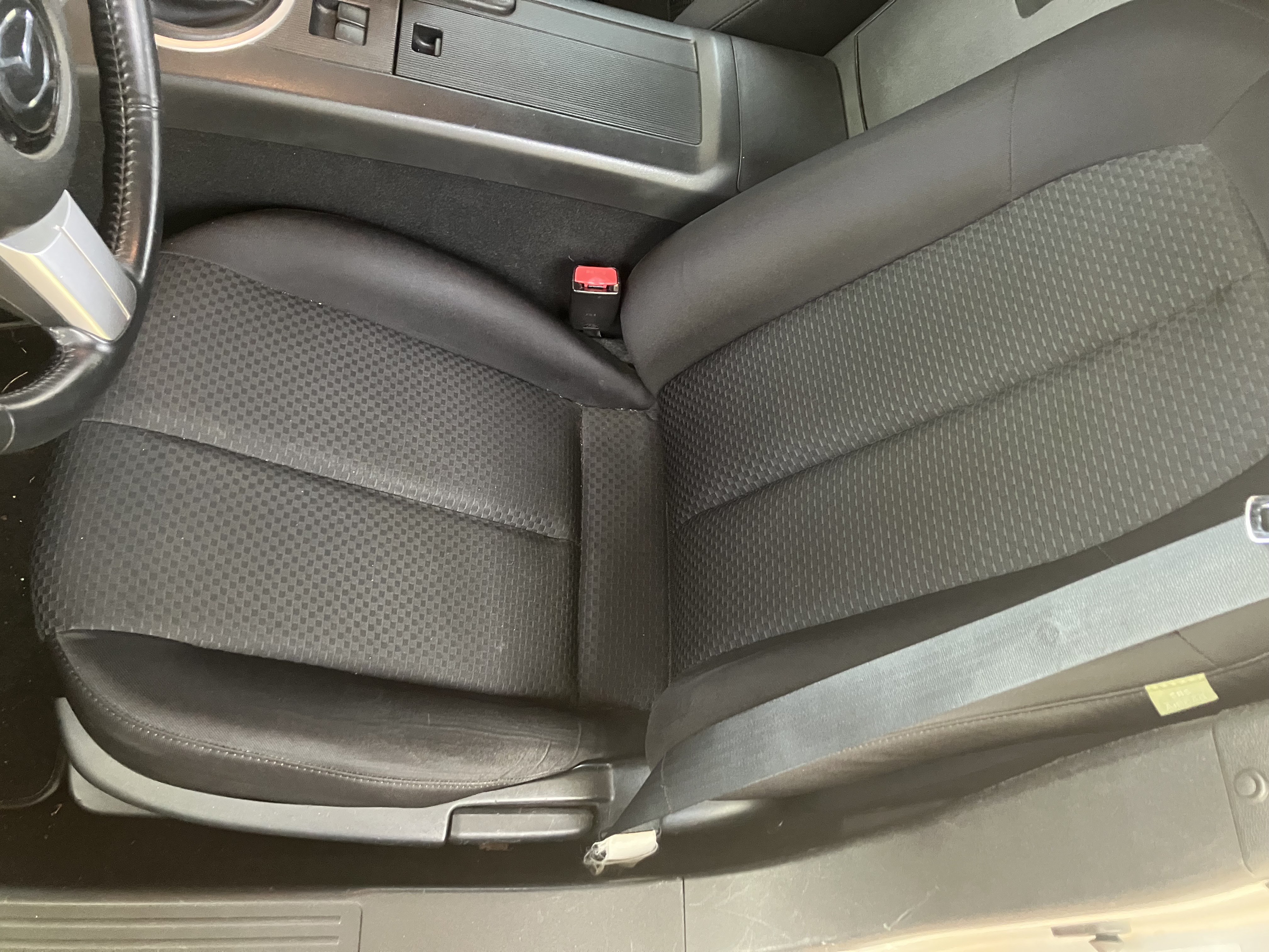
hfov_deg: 63.4
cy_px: 476
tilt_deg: -57.2
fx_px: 1026
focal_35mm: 28
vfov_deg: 49.7
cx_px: 634
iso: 500
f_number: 1.8
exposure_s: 1/30
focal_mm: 3.99
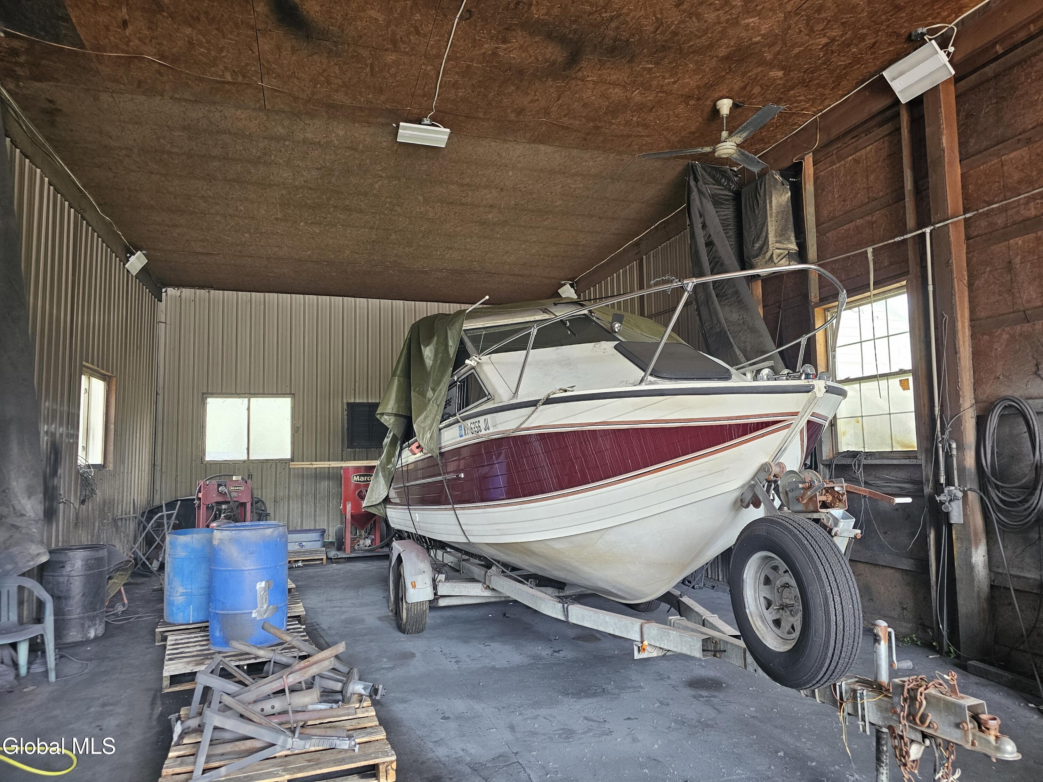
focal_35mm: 23
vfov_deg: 58.9
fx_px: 693
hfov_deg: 73.9
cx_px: 522
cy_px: 391
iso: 200
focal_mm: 6.3
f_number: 1.7
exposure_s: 1/120
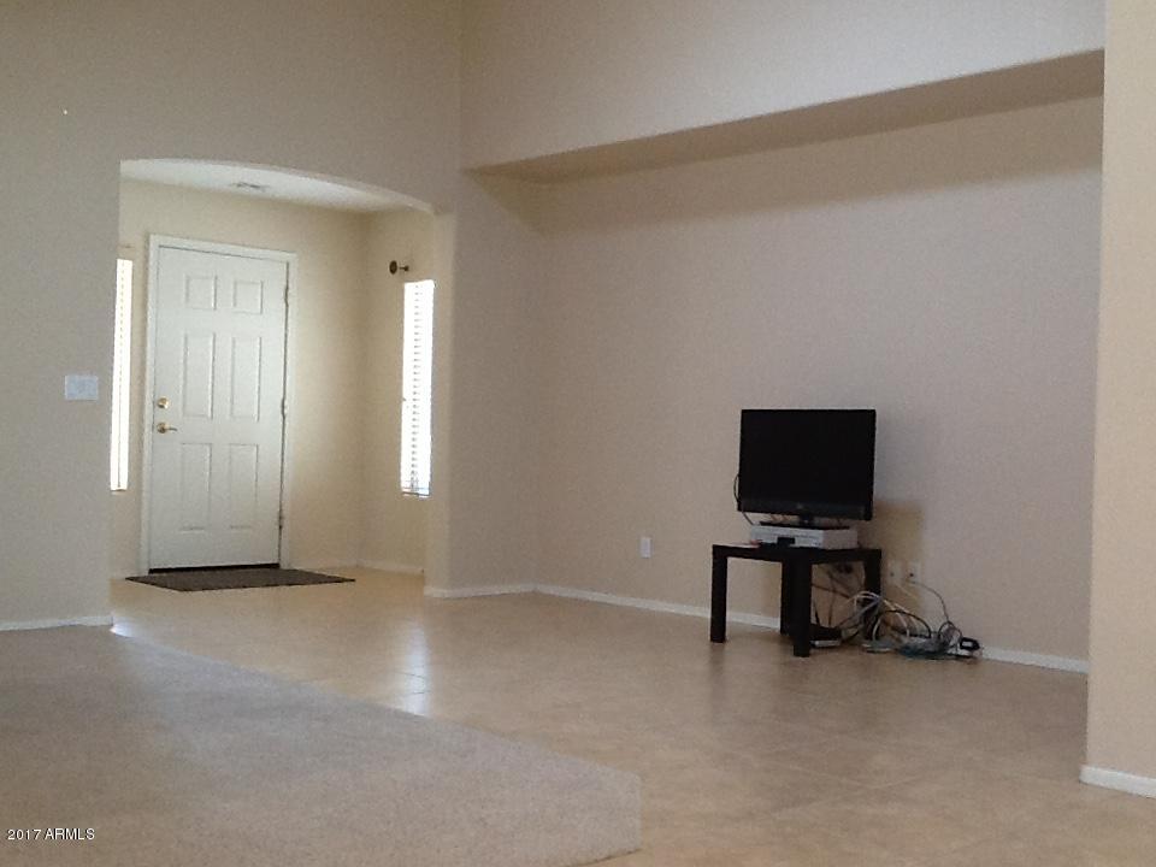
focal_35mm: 44
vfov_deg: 32.9
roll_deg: +0.2
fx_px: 1469
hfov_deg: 42.9
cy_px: 434
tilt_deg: +0.2
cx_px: 578
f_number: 2.4
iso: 64
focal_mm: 2.03
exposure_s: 1/30
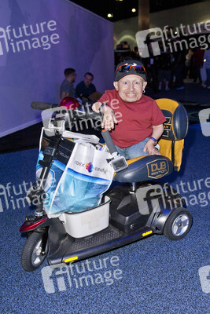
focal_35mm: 29
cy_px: 157
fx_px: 254
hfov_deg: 45.0
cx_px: 105
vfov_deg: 63.6
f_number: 4
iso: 640
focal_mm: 29
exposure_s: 1/400
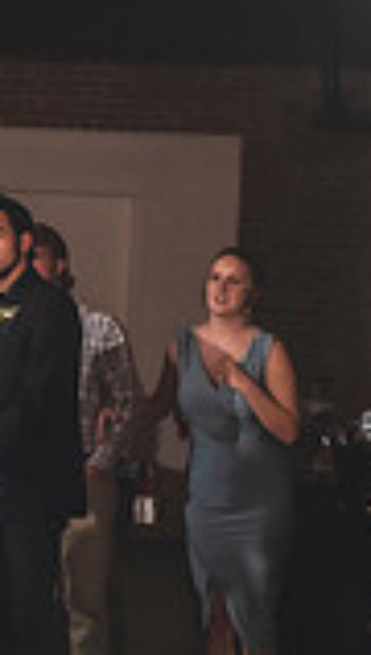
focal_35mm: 221
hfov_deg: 5.2
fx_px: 3847
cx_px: -746
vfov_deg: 9.7
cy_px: 253
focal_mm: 58
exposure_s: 1/200
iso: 1000
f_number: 2.8
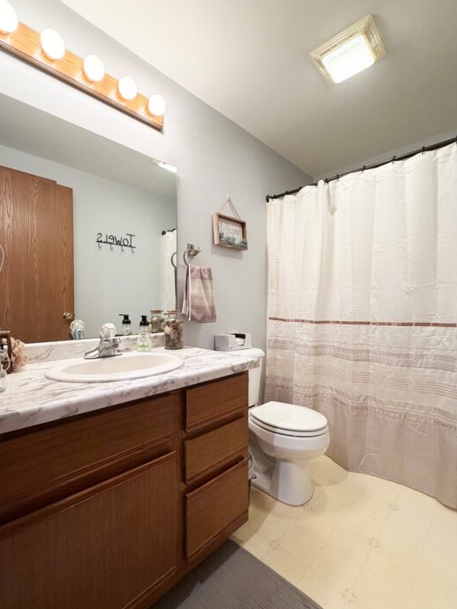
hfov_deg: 78.0
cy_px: 314
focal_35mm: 16
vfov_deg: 94.5
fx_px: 282
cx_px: 216
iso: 160
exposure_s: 1/60
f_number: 2.2
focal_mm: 2.22
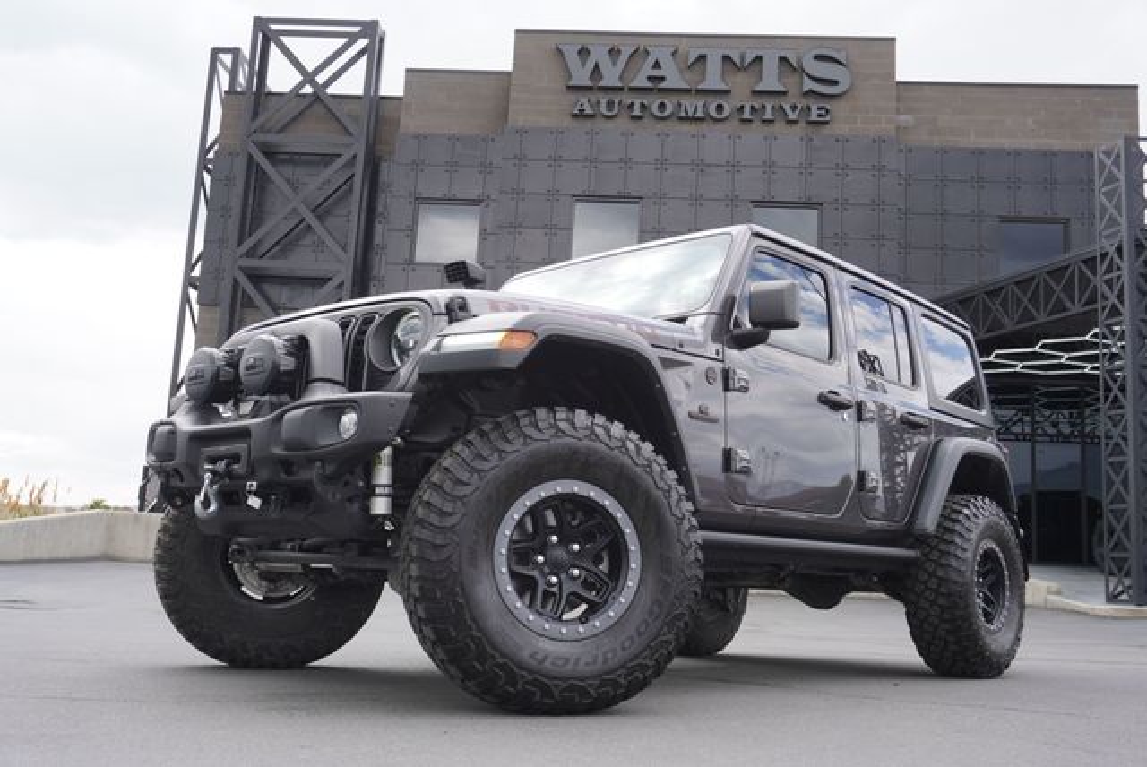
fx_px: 1100
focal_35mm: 34
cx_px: 574
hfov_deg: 55.1
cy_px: 384
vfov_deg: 38.4
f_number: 6.3
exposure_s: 1/125
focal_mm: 23
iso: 100
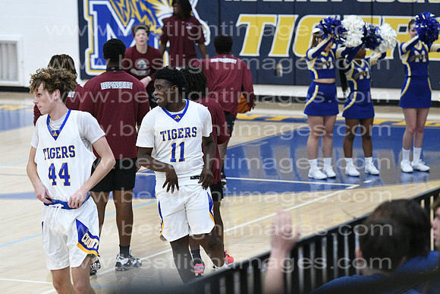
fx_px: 2054
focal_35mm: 168
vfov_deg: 8.2
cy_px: 147
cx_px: 220
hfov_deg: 12.2
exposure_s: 1/640
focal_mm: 112
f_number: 4
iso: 7200
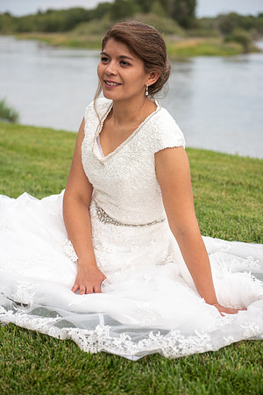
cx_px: 132
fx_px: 767
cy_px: 198
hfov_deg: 19.5
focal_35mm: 70
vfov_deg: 28.8
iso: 500
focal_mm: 70
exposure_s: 1/640
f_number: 4.5
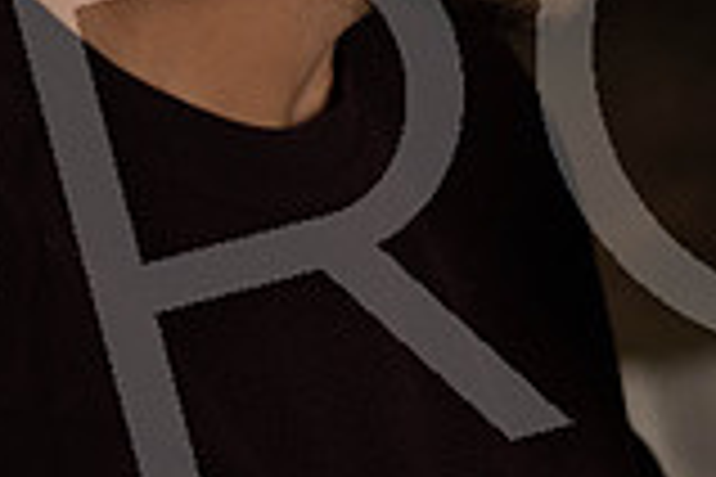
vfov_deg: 6.5
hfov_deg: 9.6
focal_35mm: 211
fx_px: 4196
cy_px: 92
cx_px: 811
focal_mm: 58
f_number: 2.8
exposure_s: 1/60
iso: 640
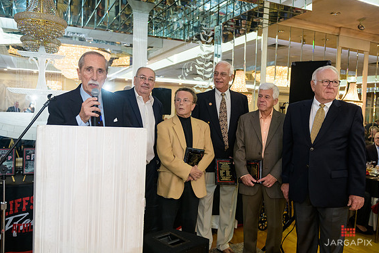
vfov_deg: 43.6
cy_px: 130
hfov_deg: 61.9
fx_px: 316
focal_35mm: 30
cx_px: 193
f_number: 3.2
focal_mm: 29
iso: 1000
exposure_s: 1/125
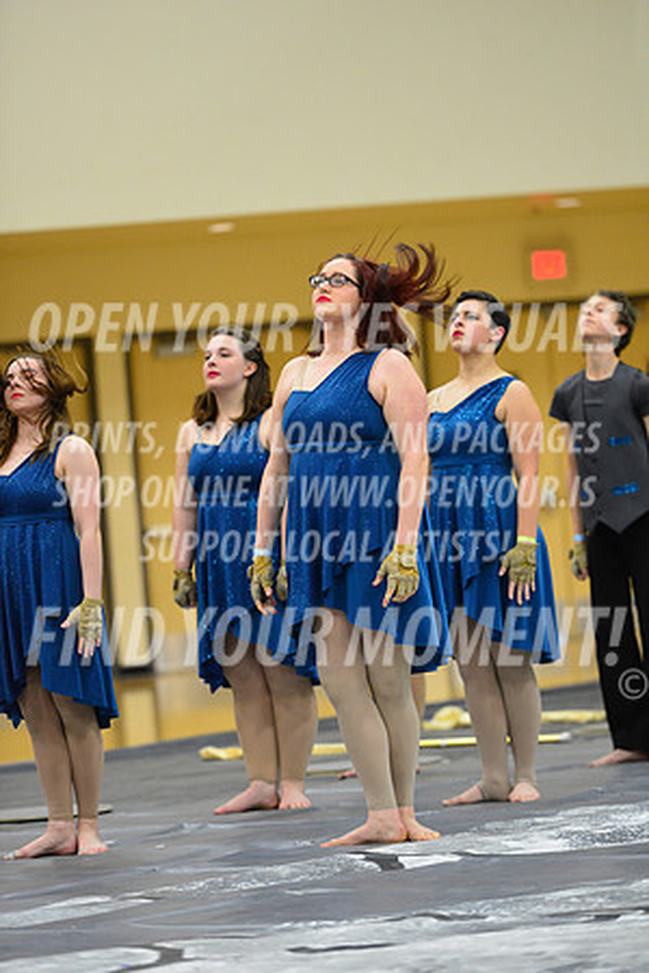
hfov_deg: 7.8
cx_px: 324
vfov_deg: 11.7
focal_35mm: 175
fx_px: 4732
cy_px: 486
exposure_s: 1/320
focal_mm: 175
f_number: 2.8
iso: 4000
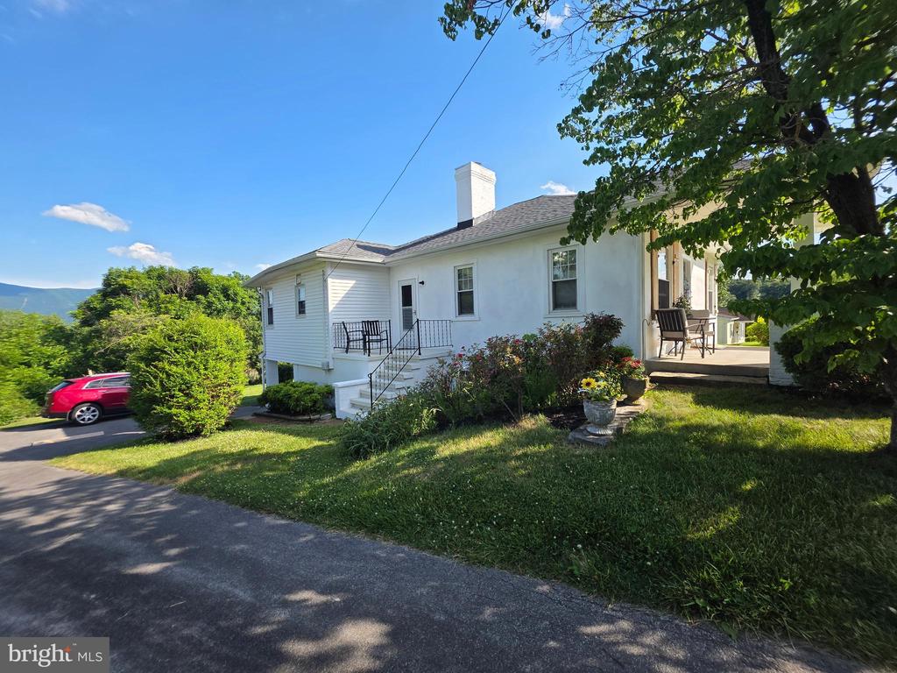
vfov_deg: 89.9
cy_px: 336
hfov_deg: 106.2
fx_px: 337
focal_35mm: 13
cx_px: 448
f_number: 1.9
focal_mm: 2.2
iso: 40
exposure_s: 1/1105
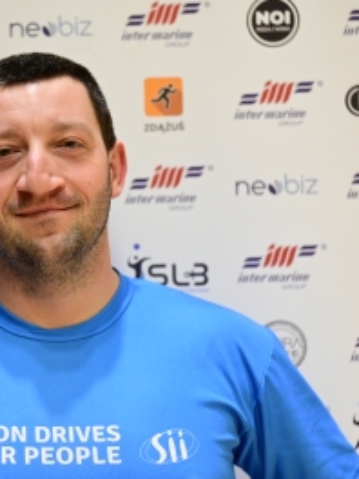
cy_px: 240
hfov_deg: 8.5
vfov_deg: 11.3
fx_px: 2420
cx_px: 34
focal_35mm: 175
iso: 3200
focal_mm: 120
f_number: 2.8
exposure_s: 1/1250
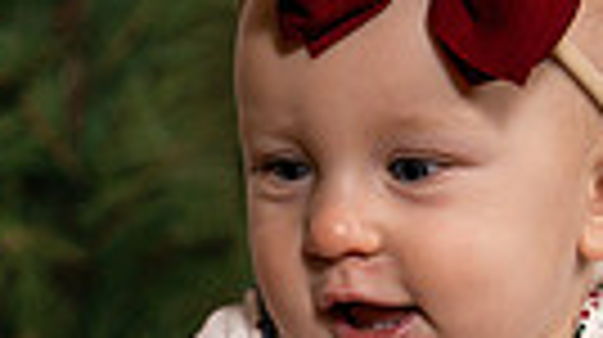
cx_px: 86
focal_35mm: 218
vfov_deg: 5.5
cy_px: 390
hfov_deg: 9.9
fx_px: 3481
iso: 200
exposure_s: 1/250
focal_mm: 48
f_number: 2.8
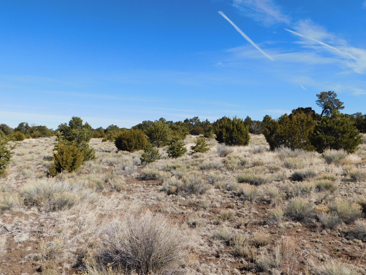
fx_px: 317
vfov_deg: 46.8
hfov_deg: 60.0
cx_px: 183
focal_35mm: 30
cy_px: 138
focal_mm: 5.3
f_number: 6.4
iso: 125
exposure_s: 1/500
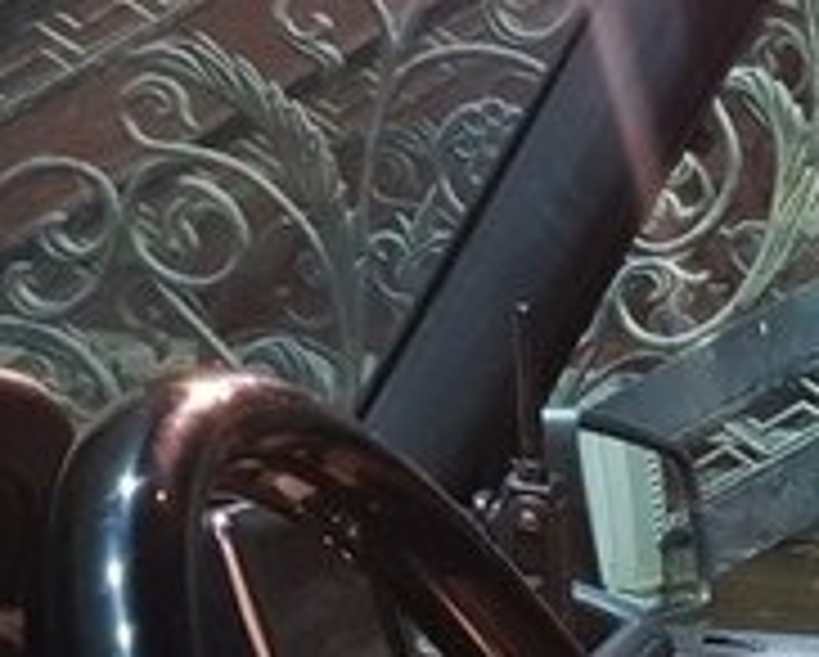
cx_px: 1300
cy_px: 1024
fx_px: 2232
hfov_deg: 18.1
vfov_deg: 15.3
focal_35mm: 92
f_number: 1.7
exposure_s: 1/10
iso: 400
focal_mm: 4.2
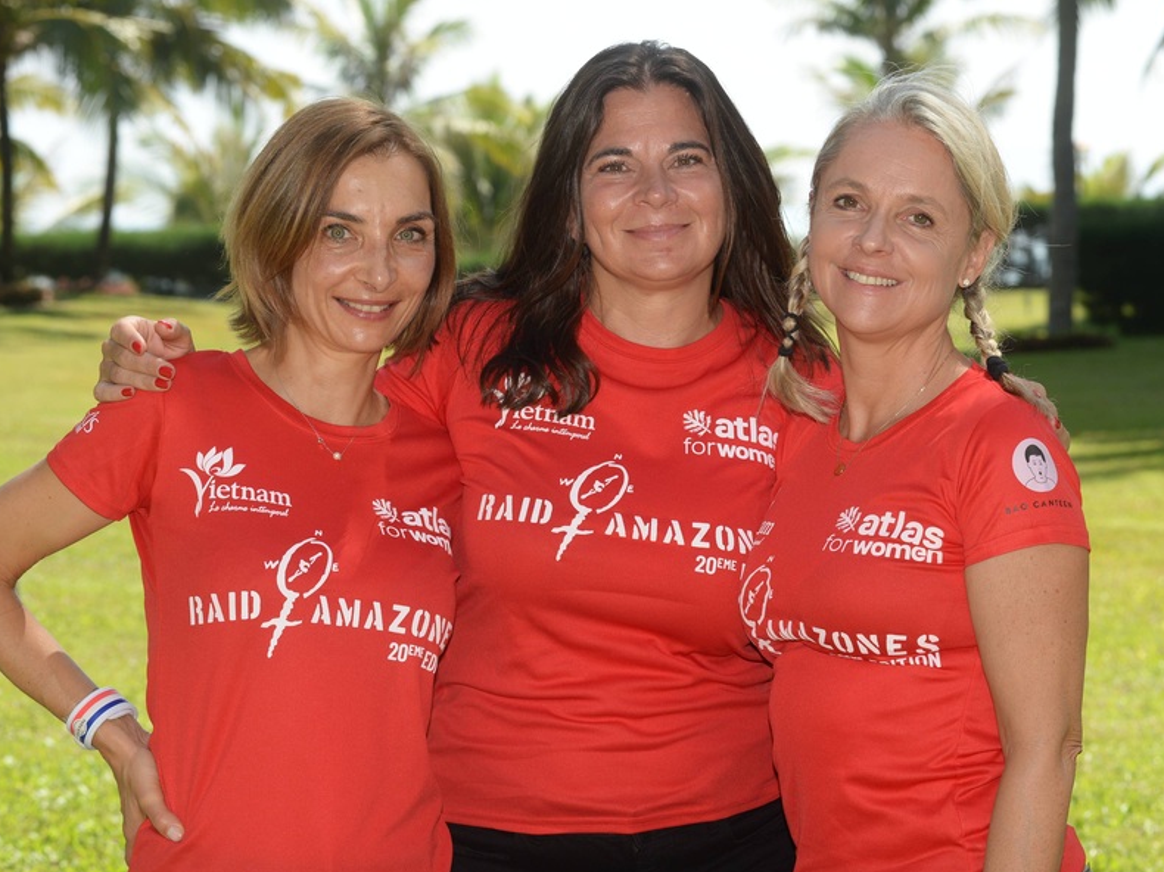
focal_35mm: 115
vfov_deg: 12.9
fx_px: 3866
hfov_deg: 17.1
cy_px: 440
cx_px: 616
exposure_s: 1/200
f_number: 9
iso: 200
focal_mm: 105
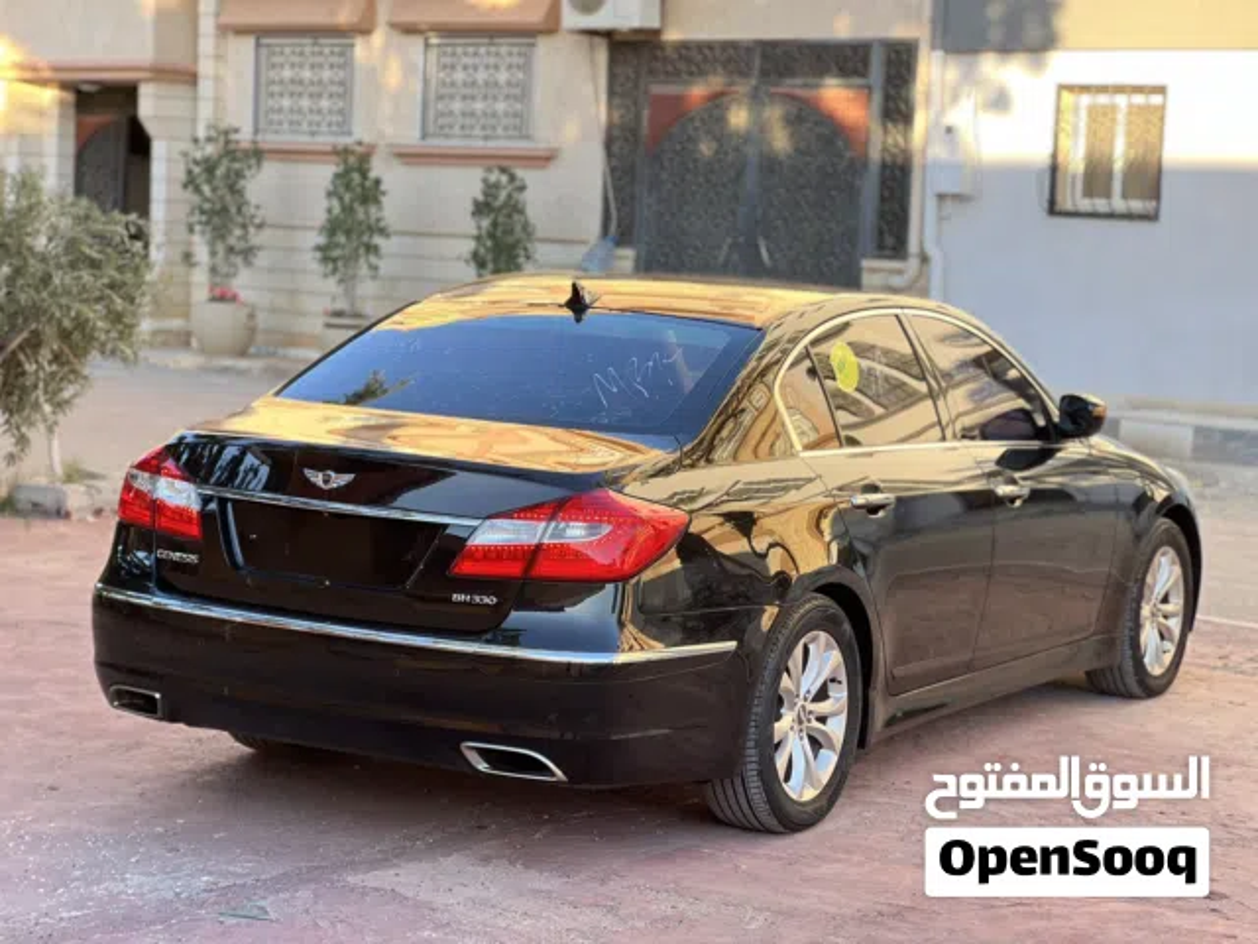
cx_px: 629
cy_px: 472
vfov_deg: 19.1
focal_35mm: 77
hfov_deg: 25.3
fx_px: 2798
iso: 80
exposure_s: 1/121
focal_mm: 9
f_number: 2.8
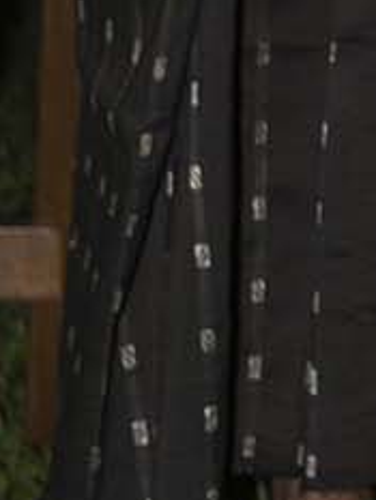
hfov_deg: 4.3
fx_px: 4818
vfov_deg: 5.7
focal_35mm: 333
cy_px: -839
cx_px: 995
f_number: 5.6
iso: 400
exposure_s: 1/60
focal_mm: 56
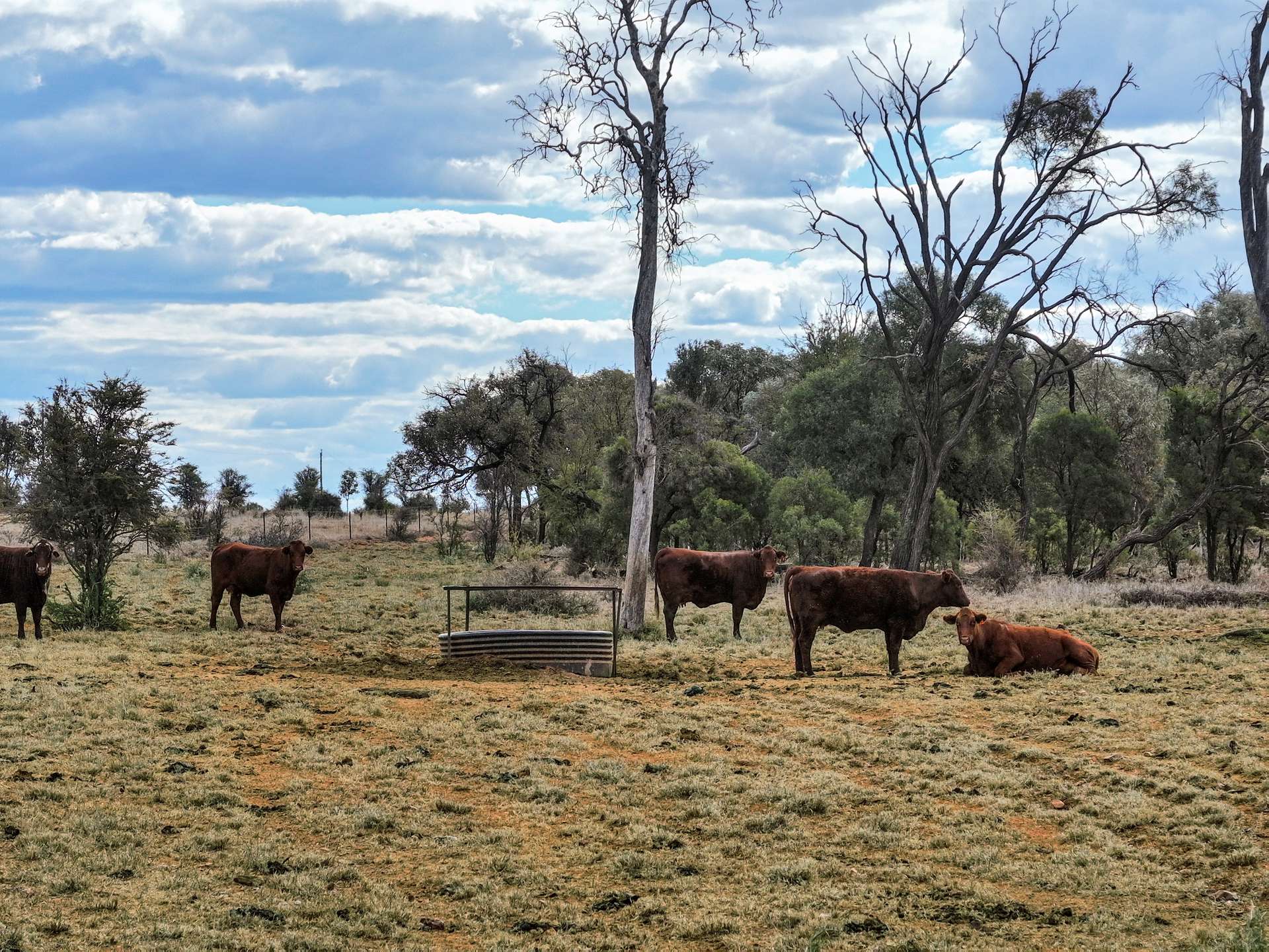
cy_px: 476
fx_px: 6085
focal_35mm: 166
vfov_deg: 8.9
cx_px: 634
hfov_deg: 11.9
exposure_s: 1/500
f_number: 3.4
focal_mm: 30.71
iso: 100
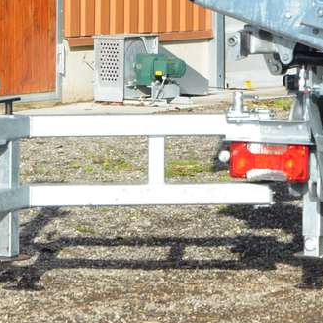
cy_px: -115
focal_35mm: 209
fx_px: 2206
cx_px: 362
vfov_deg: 8.2
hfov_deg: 8.3
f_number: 8
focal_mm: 35
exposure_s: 1/160
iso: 100
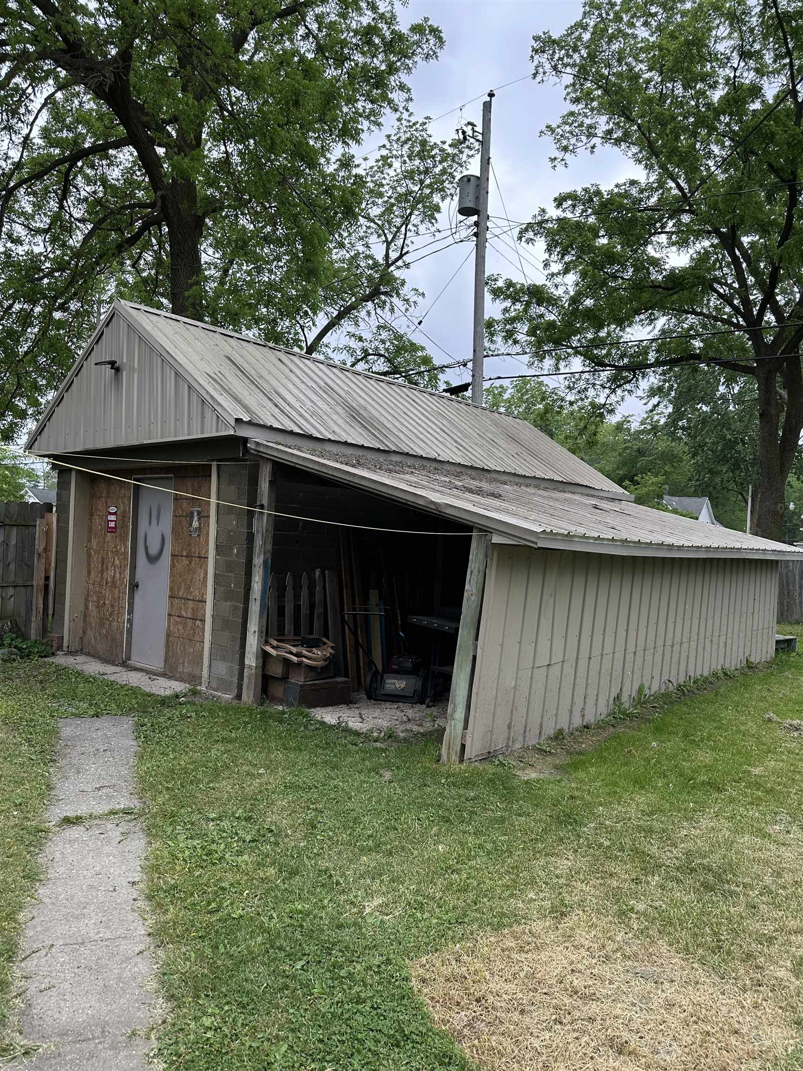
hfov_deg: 56.8
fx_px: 742
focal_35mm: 24
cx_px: 402
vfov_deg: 71.6
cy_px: 536
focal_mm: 6.86
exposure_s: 1/364
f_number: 1.78
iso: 80
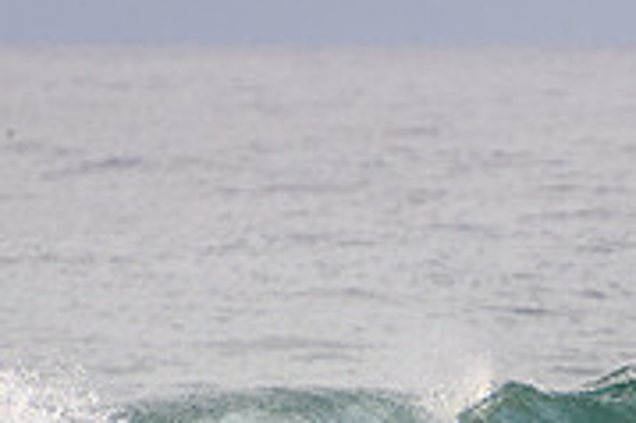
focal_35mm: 1785
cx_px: 926
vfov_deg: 0.8
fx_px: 31505
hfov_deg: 1.2
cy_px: 415
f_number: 5.6
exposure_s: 1/2000
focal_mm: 400
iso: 360
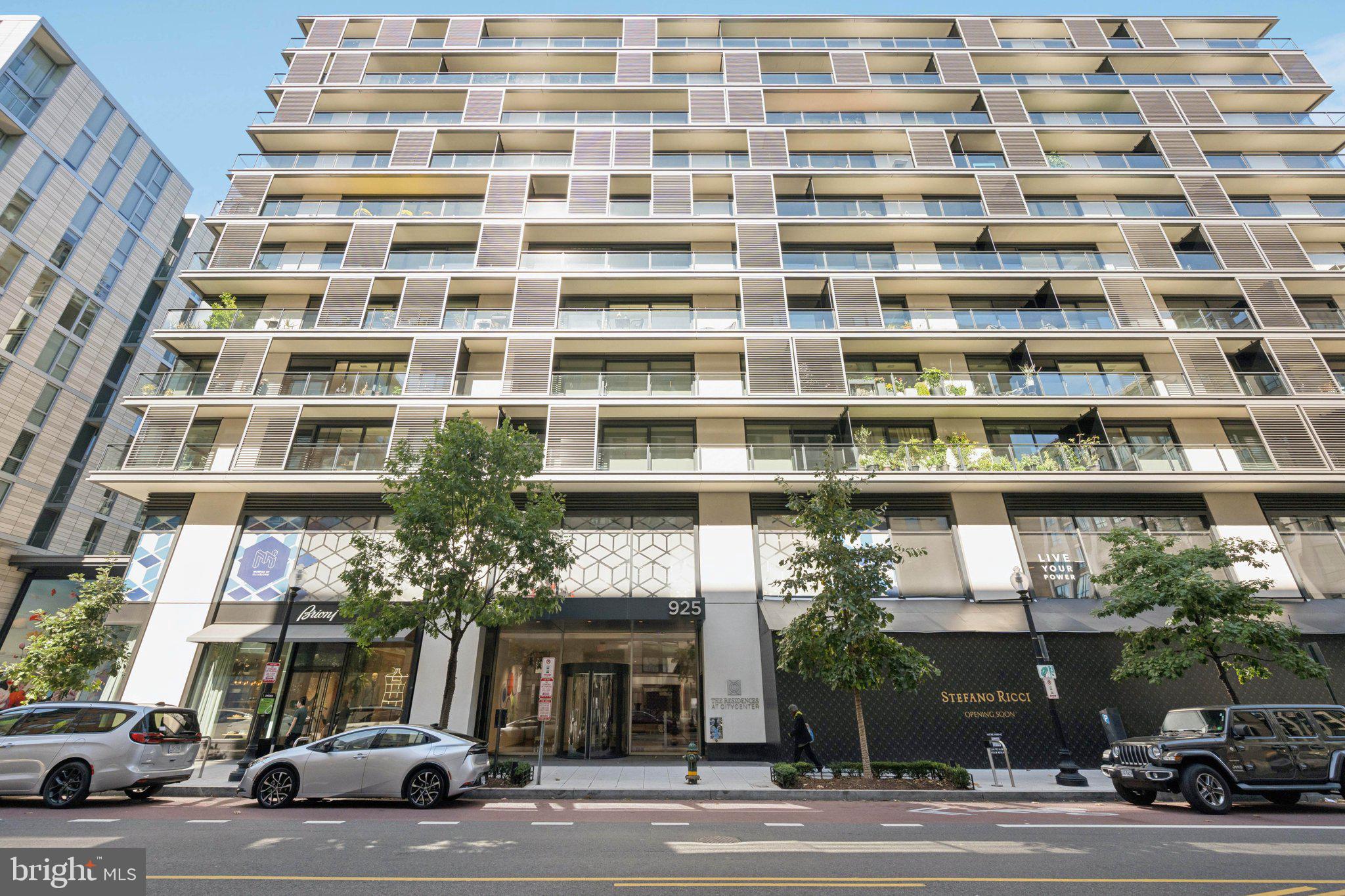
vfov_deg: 81.2
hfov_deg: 104.3
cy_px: 448
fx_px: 523
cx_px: 672
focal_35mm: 14
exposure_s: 1/400
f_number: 7.1
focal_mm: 14
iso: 400
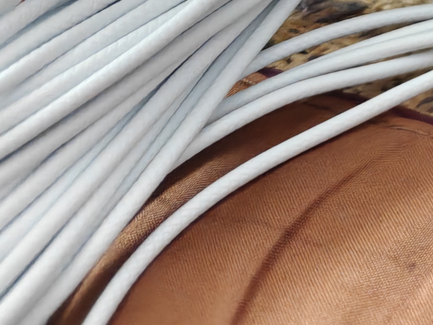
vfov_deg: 11.5
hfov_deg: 13.0
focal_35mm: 116
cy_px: -335
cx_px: 1030
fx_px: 1451
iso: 3200
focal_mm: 6.06
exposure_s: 1/71
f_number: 1.6
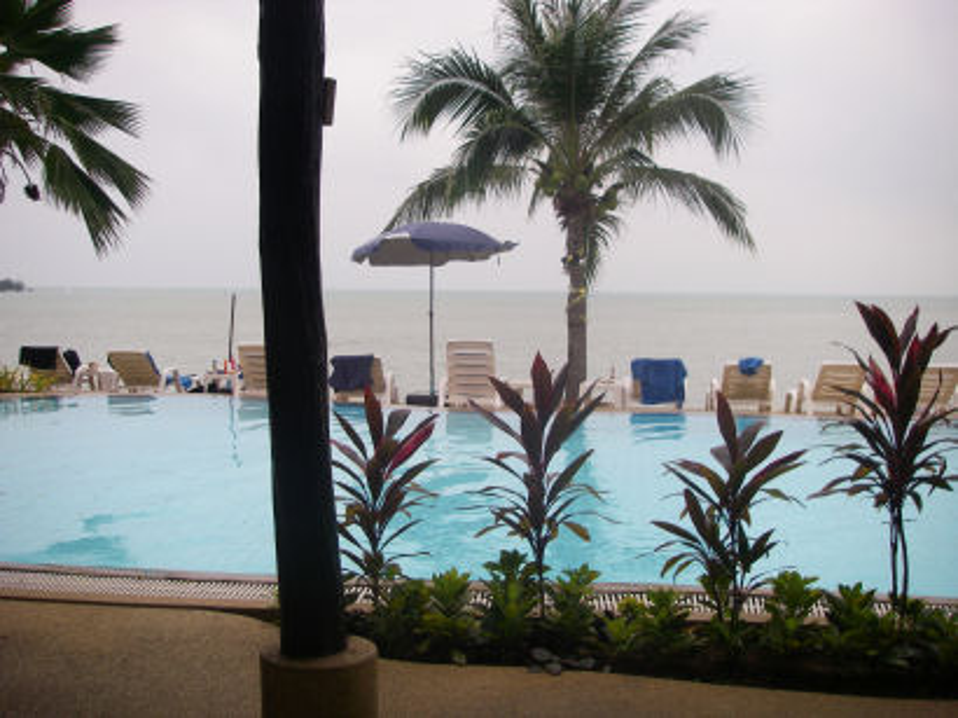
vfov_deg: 37.7
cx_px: 479
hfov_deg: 49.0
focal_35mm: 38
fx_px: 1051
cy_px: 359
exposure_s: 1/160
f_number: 3.3
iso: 64
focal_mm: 6.3
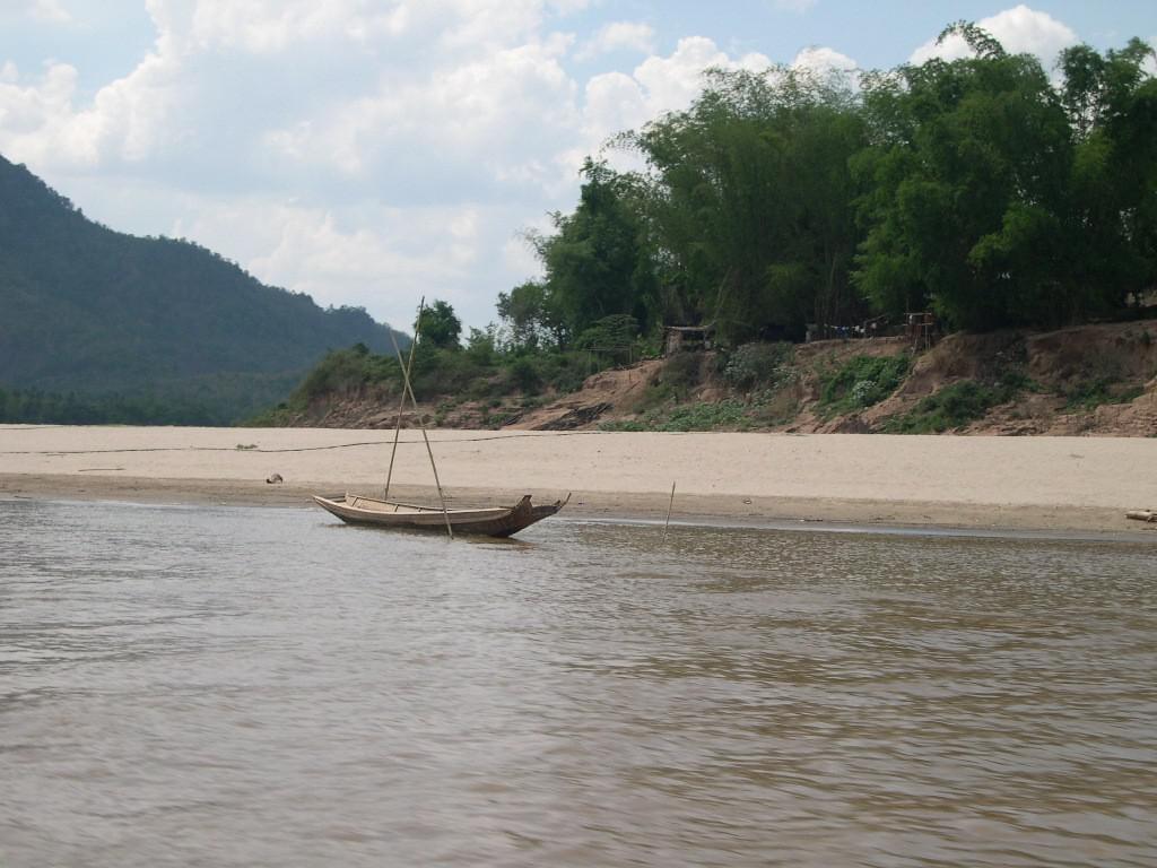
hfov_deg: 31.2
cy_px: 434
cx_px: 578
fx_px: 2072
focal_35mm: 62
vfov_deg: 23.7
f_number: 9.6
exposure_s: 1/129
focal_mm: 13.2
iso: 100
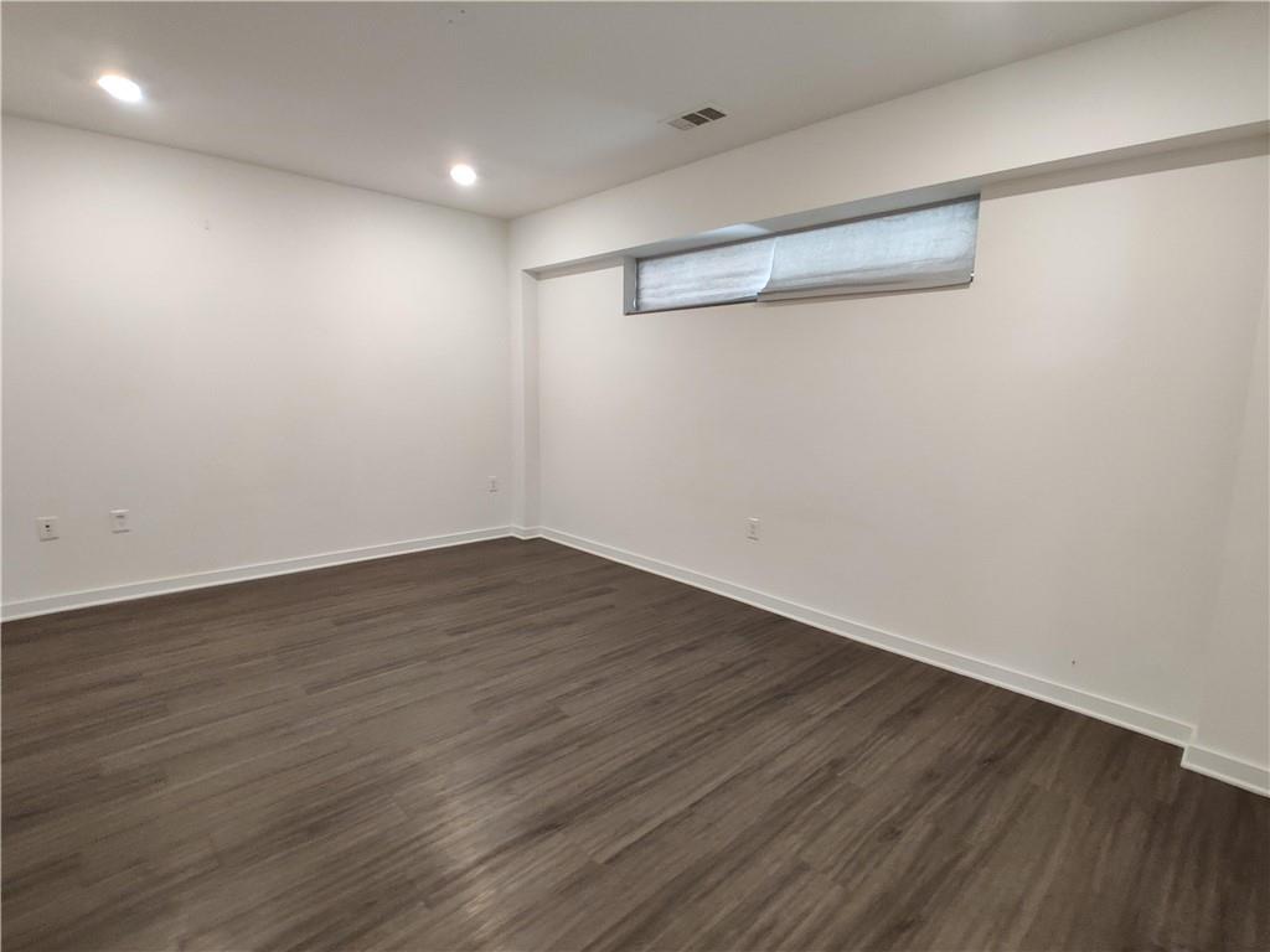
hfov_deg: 106.2
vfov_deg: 89.9
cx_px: 635
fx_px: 477
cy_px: 476
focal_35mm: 13
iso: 800
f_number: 2.2
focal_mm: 2.25
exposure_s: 1/30
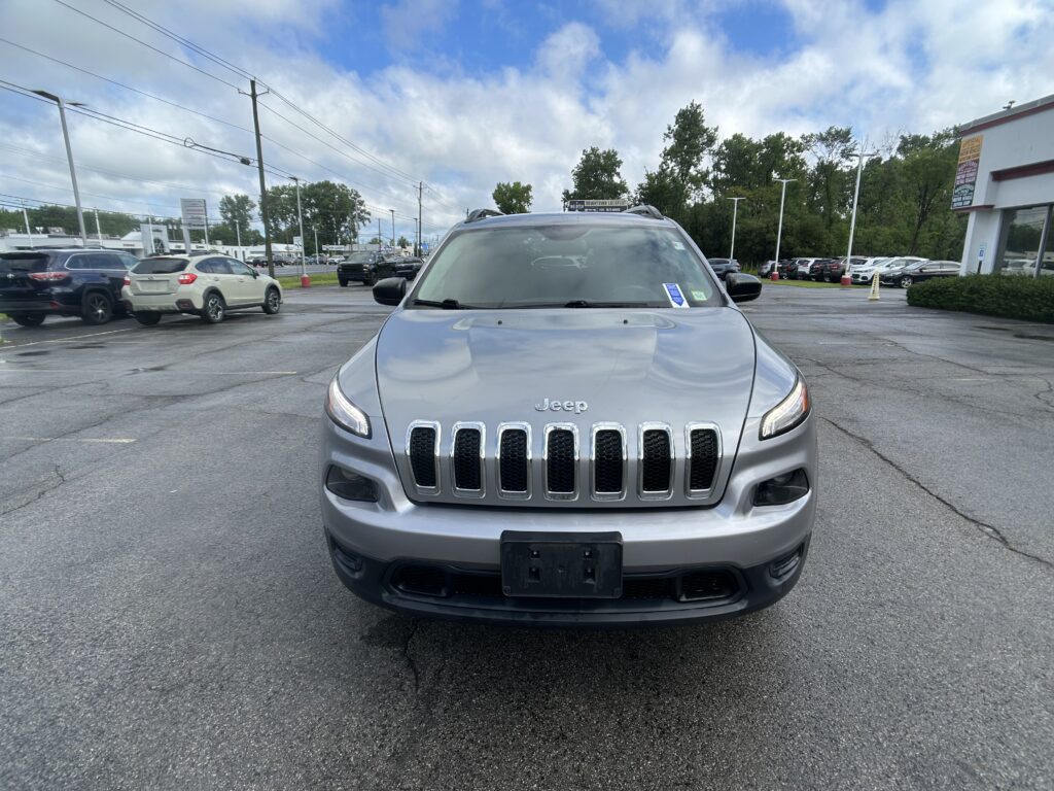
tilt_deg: -13.6
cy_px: 396
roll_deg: -0.8
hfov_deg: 67.3
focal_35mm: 26
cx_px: 527
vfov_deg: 53.1
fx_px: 792
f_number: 1.5
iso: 50
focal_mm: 5.7
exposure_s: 1/2762
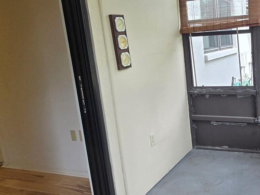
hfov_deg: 51.1
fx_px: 248
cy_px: 90
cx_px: 216
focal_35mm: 33
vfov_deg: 42.9
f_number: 2.2
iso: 64
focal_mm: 2.2
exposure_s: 1/120
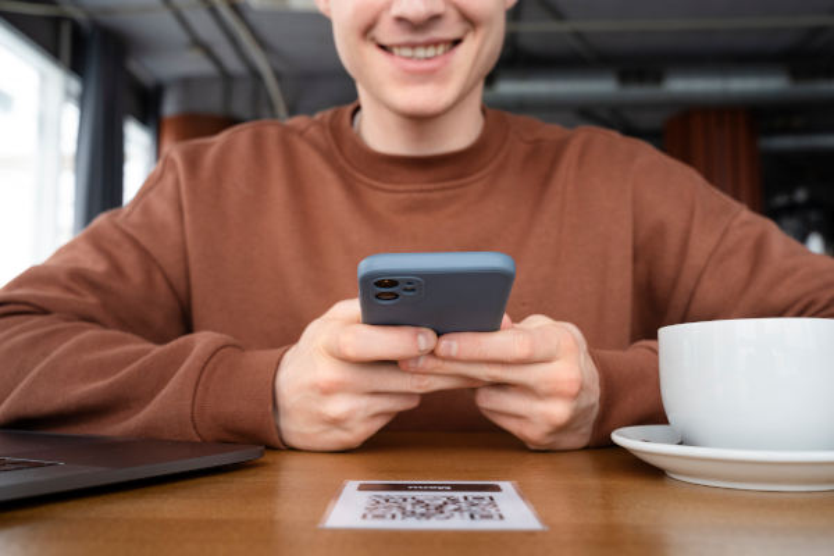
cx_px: 417
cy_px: 278
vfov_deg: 37.9
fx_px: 811
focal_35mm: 35
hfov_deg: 54.4
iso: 1000
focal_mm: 35
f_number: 5.6
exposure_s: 1/100
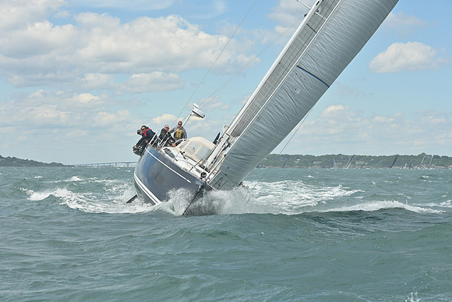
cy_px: 151
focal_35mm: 95
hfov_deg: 21.5
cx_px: 226
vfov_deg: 14.4
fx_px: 1193
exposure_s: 1/1250
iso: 250
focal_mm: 95
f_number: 8
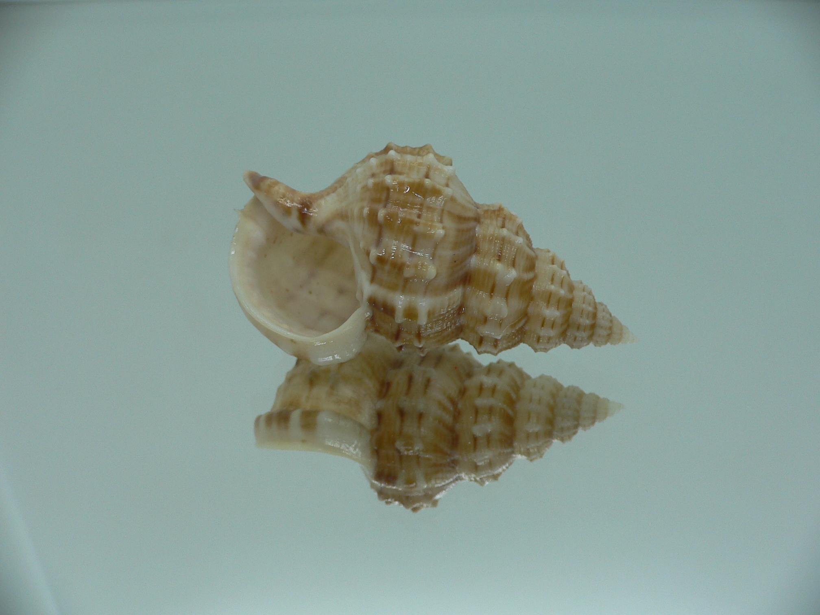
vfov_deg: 40.7
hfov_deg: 52.6
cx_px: 410
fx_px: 829
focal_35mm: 35
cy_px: 308
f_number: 2.8
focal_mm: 4.6
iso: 80
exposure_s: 1/60
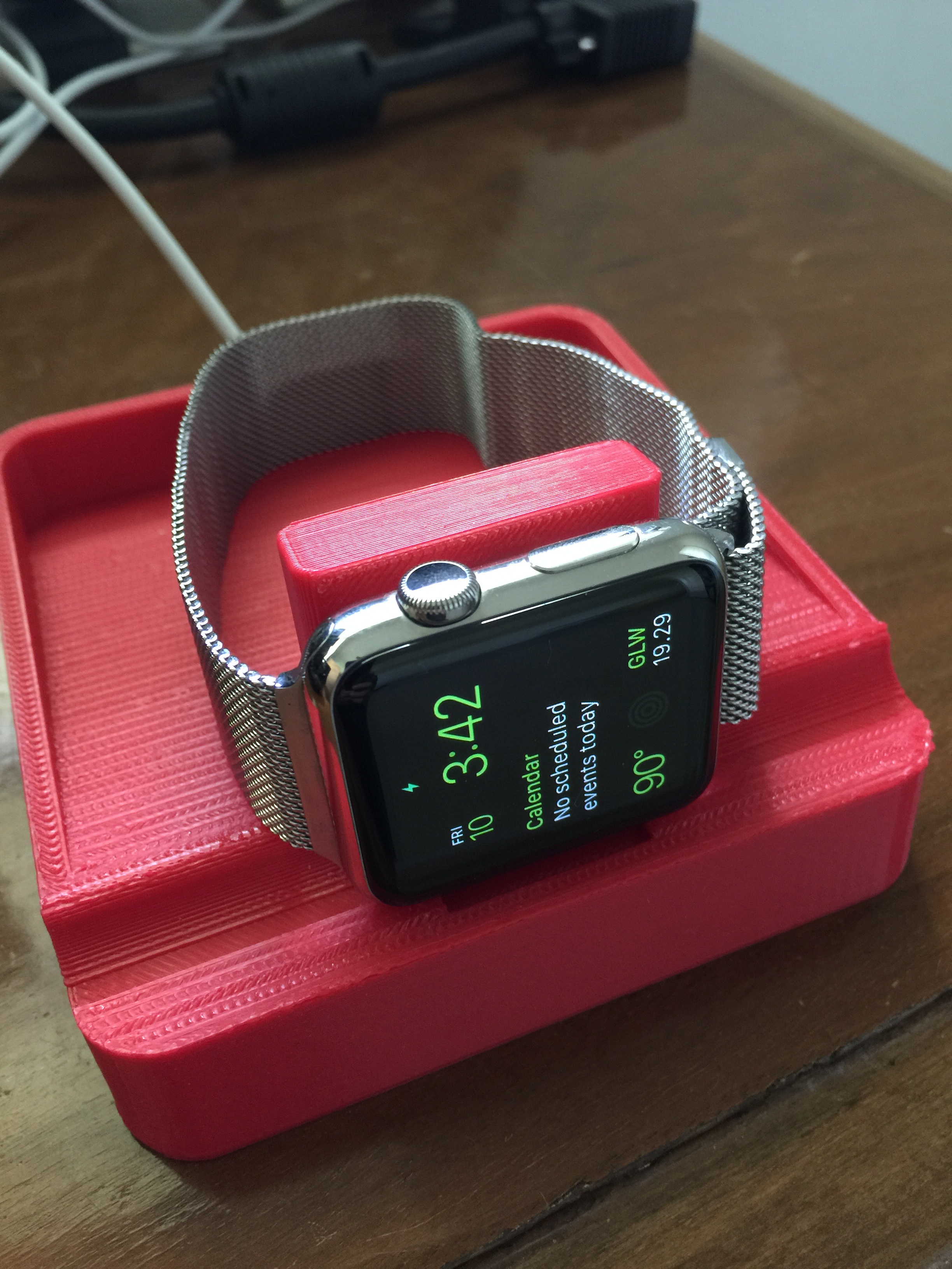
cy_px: 634
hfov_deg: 48.2
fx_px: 1063
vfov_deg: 61.7
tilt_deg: -46.6
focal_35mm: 29
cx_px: 476
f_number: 2.2
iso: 64
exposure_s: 1/4
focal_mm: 4.15
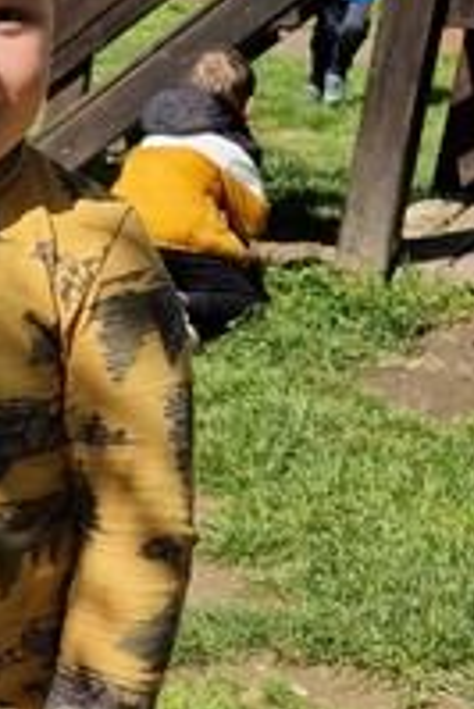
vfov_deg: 21.2
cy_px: 410
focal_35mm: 96
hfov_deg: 13.3
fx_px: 1893
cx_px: -278
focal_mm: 5.4
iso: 50
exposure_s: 1/2608
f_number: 1.8
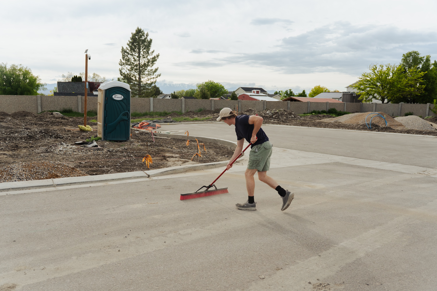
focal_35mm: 30
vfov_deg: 44.0
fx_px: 360
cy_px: 146
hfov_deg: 62.4
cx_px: 218
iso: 100
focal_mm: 29.7
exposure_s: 1/400
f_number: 3.2
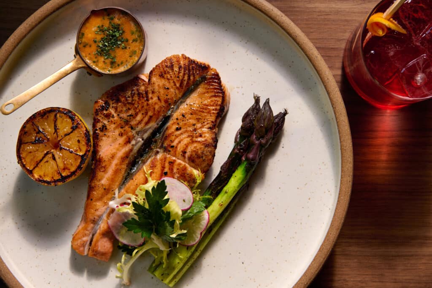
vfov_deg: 19.5
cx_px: 216
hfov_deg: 28.8
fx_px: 840
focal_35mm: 70
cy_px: 144
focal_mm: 70
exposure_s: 1/50
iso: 800
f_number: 10
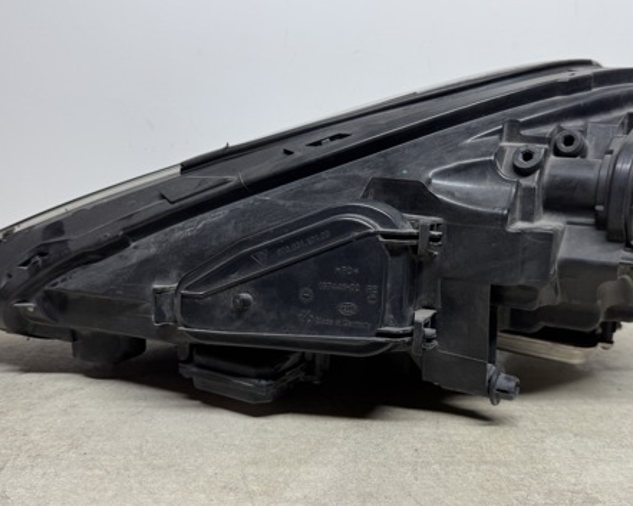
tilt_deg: -10.1
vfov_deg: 43.4
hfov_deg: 52.8
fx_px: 637
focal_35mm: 34
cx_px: 340
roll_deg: +0.0
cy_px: 257
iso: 64
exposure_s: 1/100
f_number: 1.78
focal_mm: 6.76
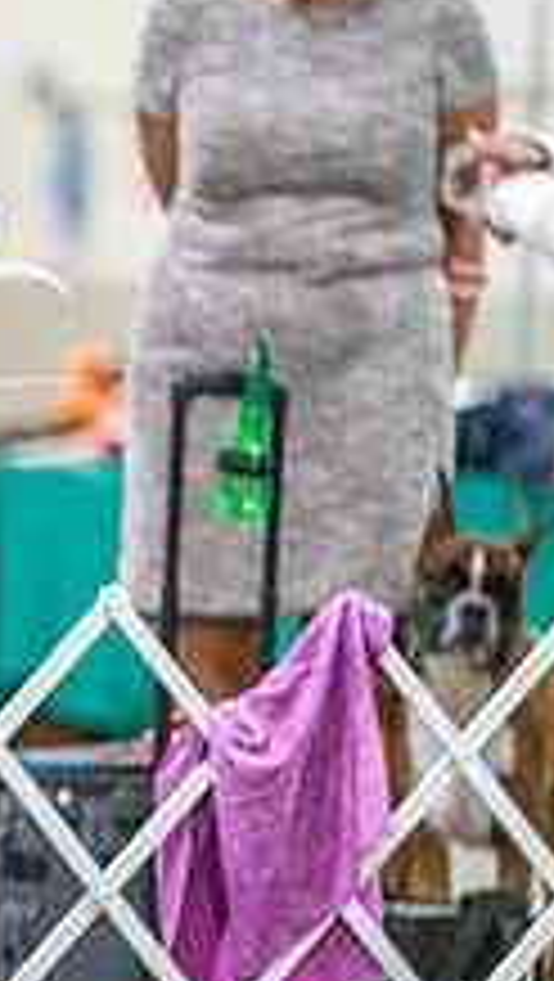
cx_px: -689
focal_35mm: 557
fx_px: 14513
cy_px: 623
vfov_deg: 3.9
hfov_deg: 2.2
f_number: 3.2
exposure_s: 1/250
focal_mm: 200
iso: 6400
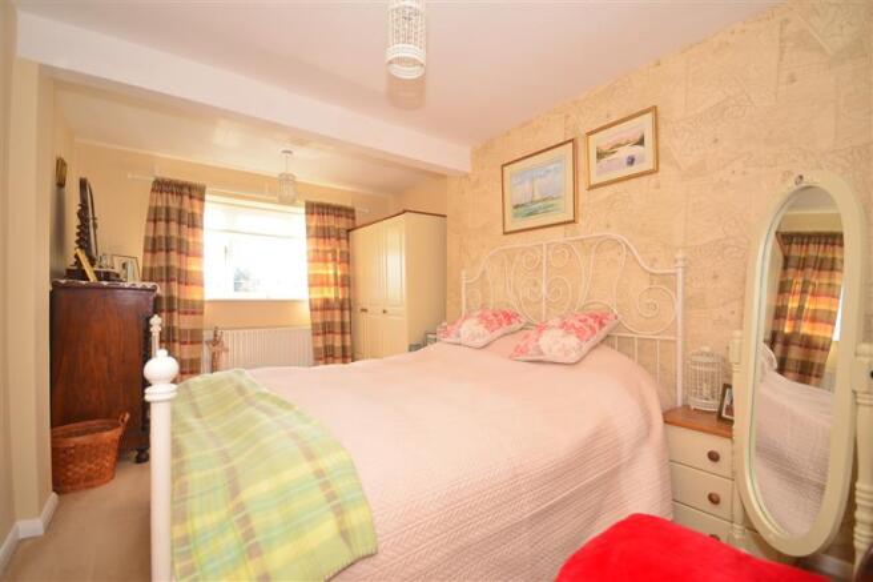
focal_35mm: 15
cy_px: 291
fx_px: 364
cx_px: 436
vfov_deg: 77.3
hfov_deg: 100.4
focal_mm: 10
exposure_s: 1/80
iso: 200
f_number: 5
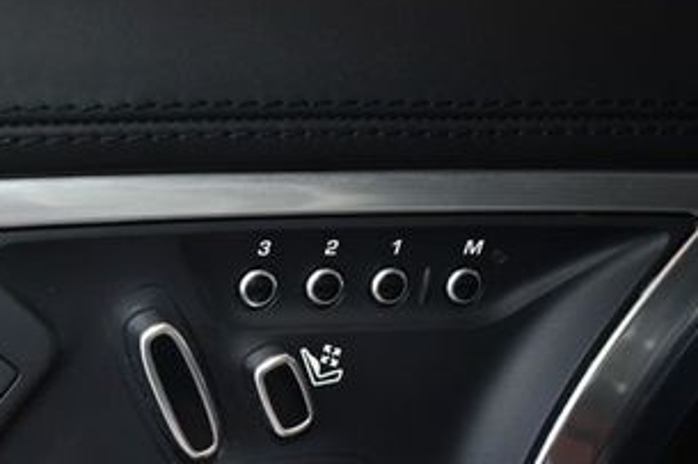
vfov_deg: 20.8
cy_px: 475
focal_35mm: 63
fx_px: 1221
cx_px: 27
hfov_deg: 30.1
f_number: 3.8
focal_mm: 20
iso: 250
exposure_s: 1/125
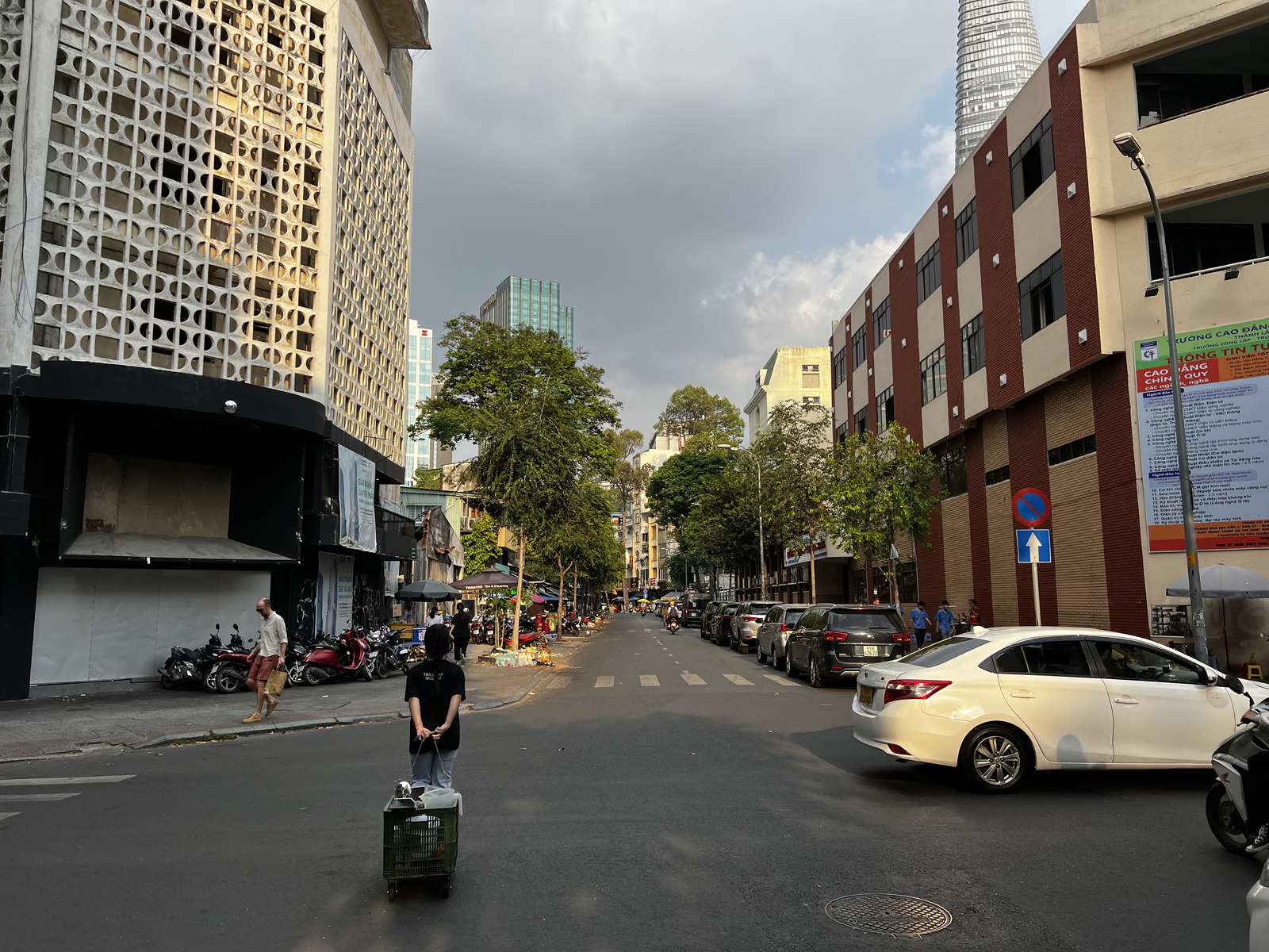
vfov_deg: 53.1
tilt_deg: +7.8
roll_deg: +0.9
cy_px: 476
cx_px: 634
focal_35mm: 26
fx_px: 953
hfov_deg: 67.3
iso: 50
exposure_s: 1/1869
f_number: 1.5
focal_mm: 5.7
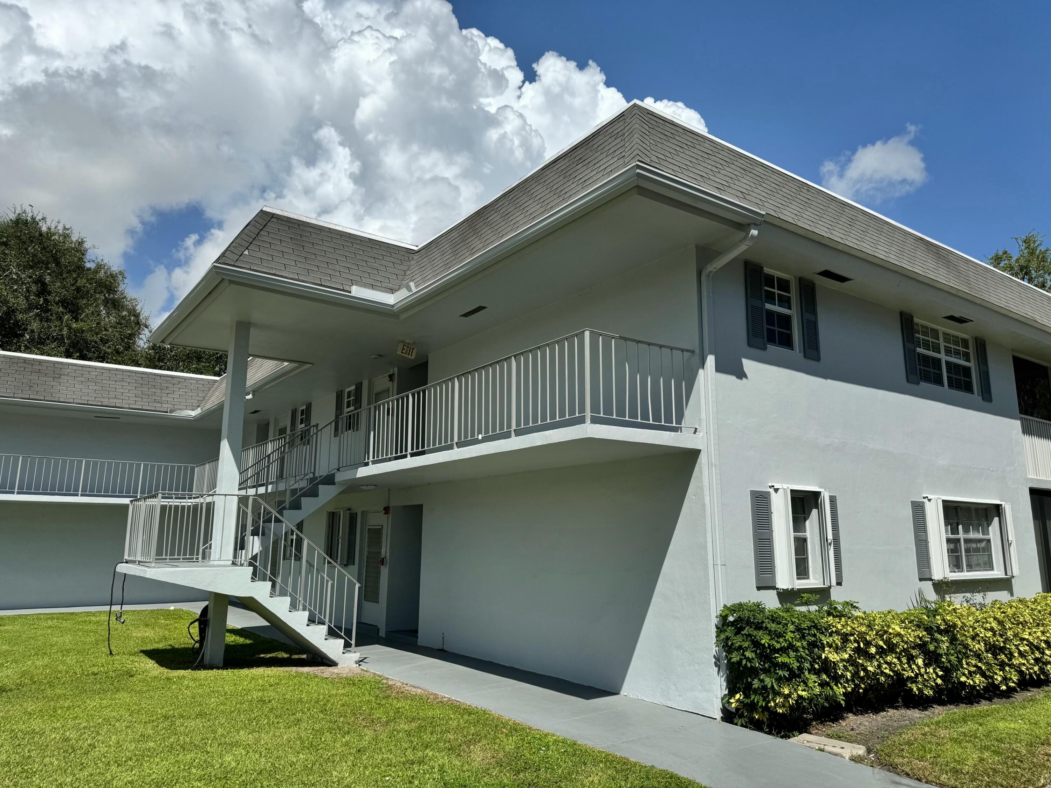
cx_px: 526
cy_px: 394
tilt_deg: +10.9
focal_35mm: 24
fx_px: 729
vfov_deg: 56.8
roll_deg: +0.1
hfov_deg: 71.6
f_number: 1.78
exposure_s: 1/7937
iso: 80
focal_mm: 6.76
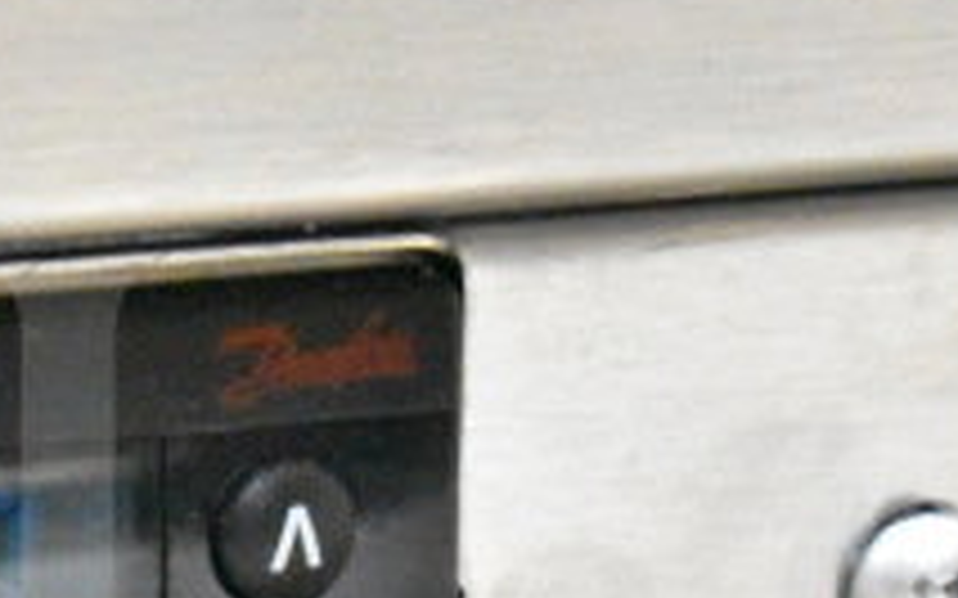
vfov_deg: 5.4
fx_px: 6276
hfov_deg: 8.6
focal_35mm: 240
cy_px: 632
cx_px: -274
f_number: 5.6
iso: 25600
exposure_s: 1/80
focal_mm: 55
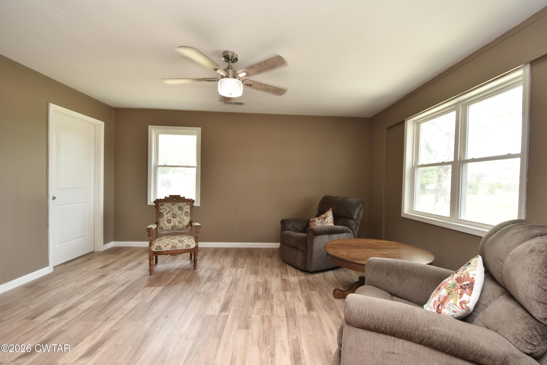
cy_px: 182
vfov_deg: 77.3
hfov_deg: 100.4
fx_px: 228
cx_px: 274
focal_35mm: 15
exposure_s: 1/60
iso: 160
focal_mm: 10
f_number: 4.5
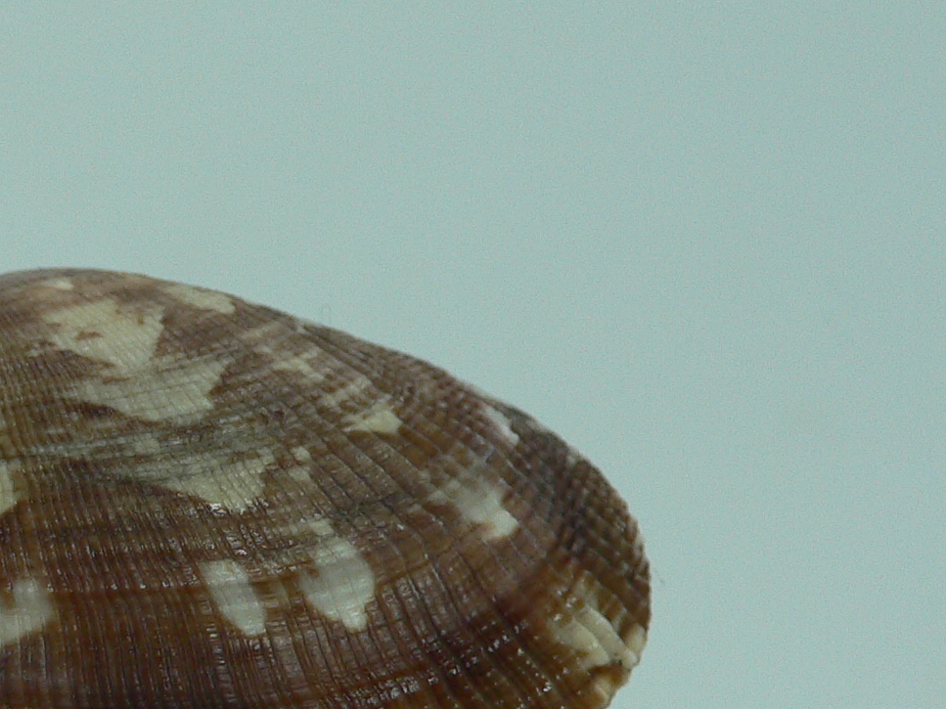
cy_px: 597
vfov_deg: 19.9
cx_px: 143
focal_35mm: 73
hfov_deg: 26.0
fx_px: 1995
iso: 100
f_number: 2.8
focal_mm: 4.6
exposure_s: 1/60
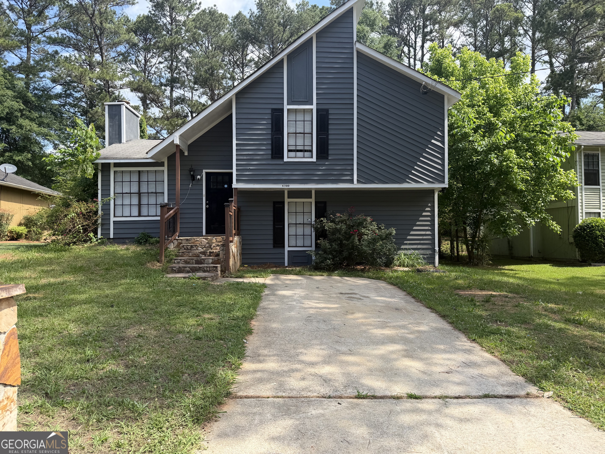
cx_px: 302
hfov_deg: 71.6
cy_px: 227
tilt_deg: -0.5
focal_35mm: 24
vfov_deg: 56.8
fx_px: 419
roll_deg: +0.7
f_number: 1.78
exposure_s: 1/1770
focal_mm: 6.76
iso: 80
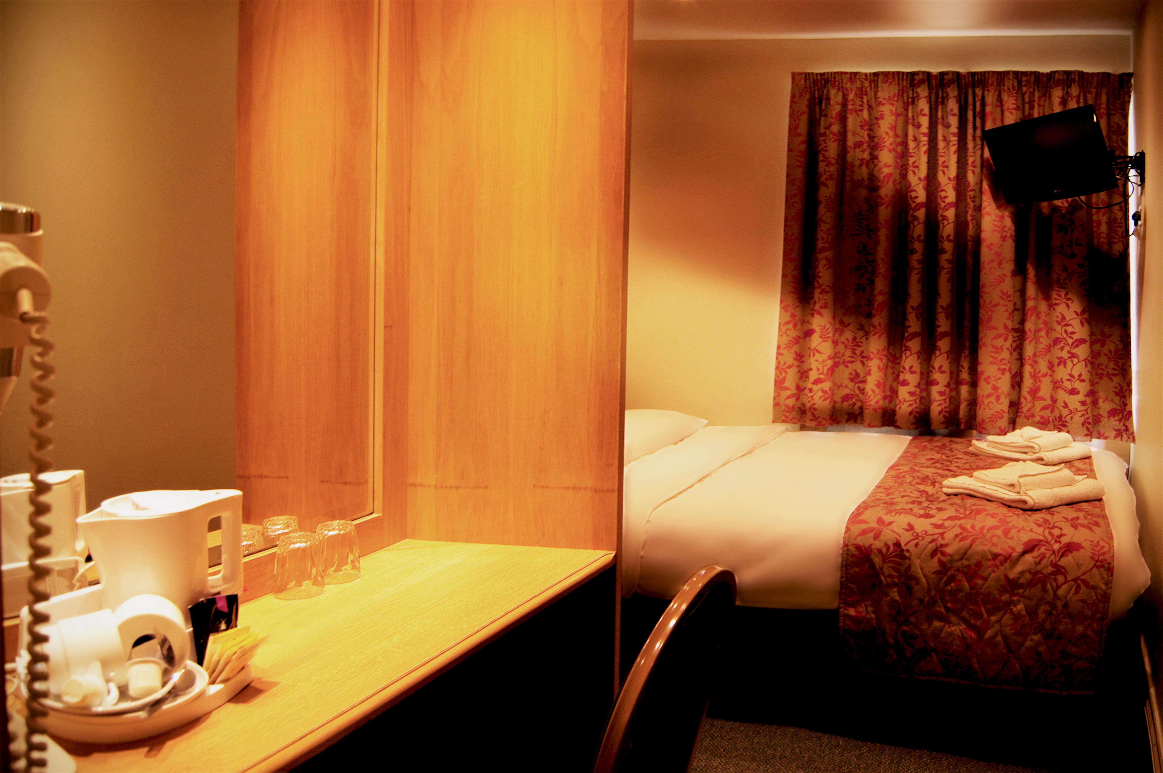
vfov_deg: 67.3
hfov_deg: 90.1
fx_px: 581
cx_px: 582
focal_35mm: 18
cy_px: 386
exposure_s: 1/20
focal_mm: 12
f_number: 4
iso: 400
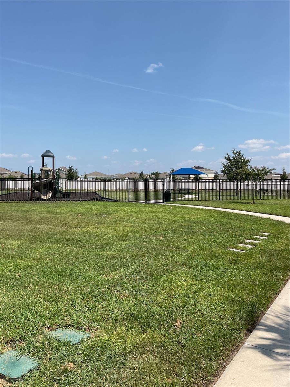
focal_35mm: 29
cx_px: 145
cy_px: 194
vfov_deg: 61.7
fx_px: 324
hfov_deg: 48.2
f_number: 1.8
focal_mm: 3
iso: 16
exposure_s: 1/2227
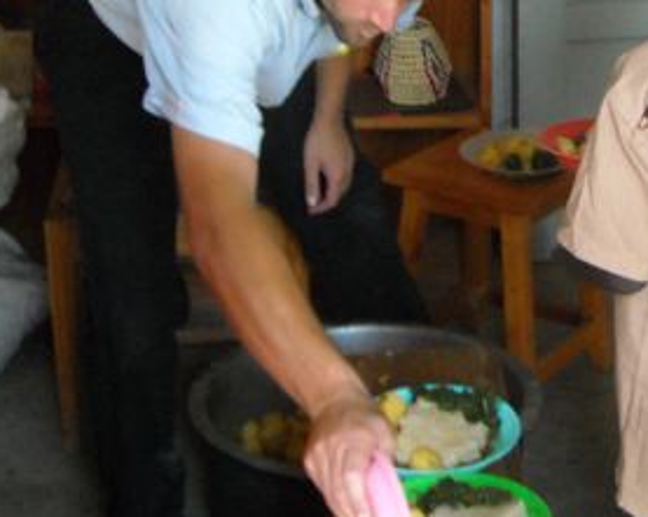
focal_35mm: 79
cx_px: 547
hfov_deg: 23.7
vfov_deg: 18.8
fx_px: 1513
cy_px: -19
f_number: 2.8
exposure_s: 1/64
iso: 400
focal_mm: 5.7
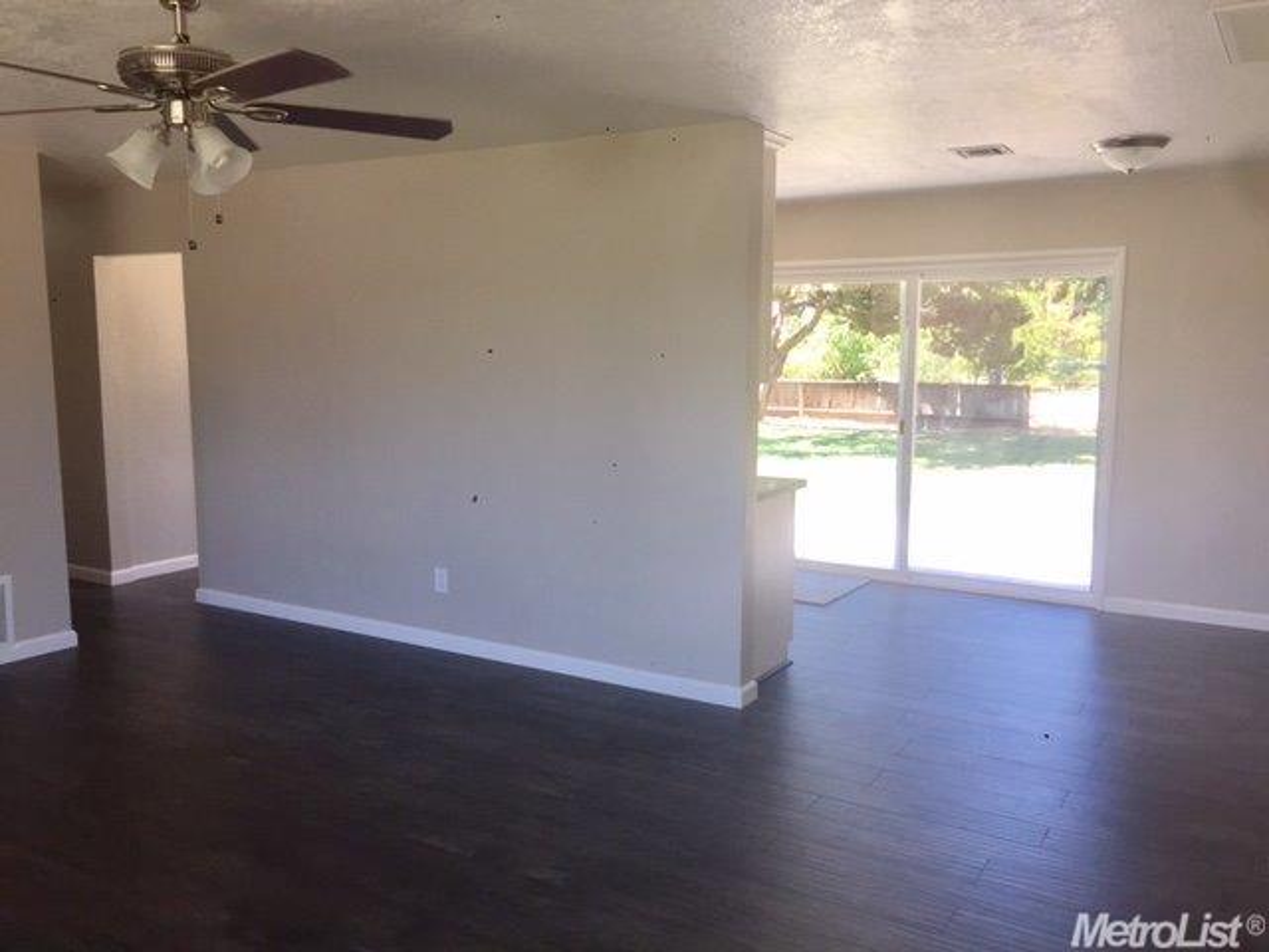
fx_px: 1063
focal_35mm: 29
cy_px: 476
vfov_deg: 48.2
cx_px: 634
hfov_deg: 61.7
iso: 50
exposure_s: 1/120
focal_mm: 4.15
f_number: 2.2
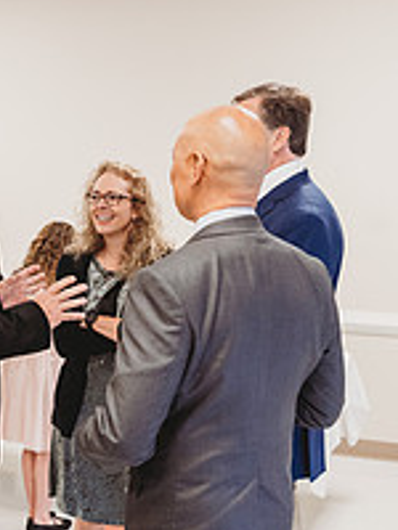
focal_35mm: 67
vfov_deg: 28.9
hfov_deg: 21.5
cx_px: 56
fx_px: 1027
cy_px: 209
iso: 2500
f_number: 4
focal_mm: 31
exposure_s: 1/200
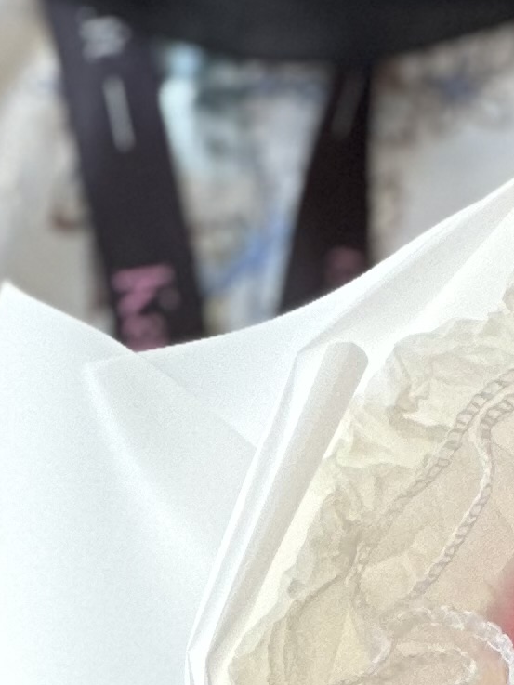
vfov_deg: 4.7
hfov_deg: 3.5
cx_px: 1160
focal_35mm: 421
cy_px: 1151
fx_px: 8333
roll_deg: -1.0
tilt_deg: -15.5
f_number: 2.8
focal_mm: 9
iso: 125
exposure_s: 1/33
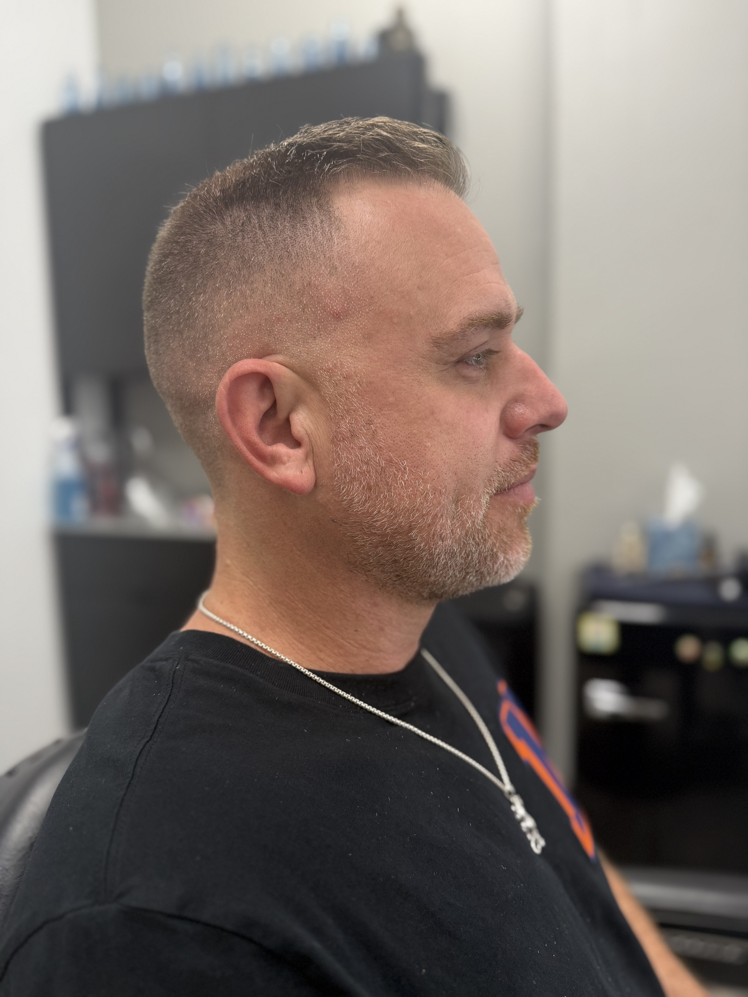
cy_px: 498
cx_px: 374
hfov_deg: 56.8
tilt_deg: -8.0
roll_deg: -0.2
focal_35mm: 24
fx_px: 691
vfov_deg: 71.6
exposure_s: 1/120
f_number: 1.78
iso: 200
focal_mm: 6.76
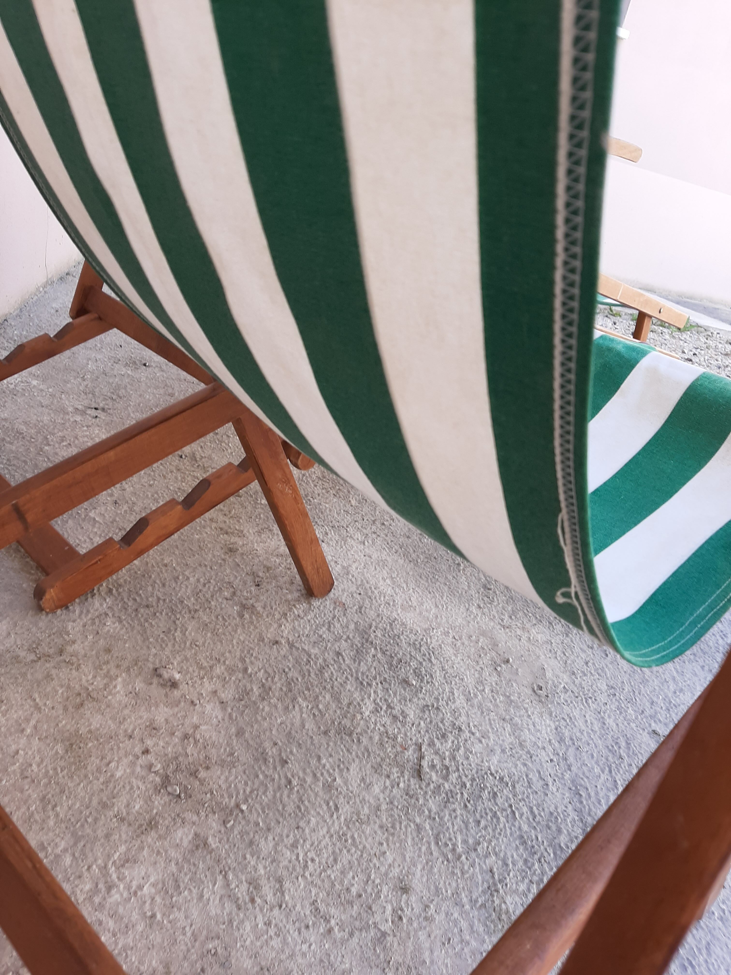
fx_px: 732
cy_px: 488
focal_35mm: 26
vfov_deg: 67.3
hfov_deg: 53.1
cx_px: 366
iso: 40
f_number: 1.7
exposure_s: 1/273
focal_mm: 3.93
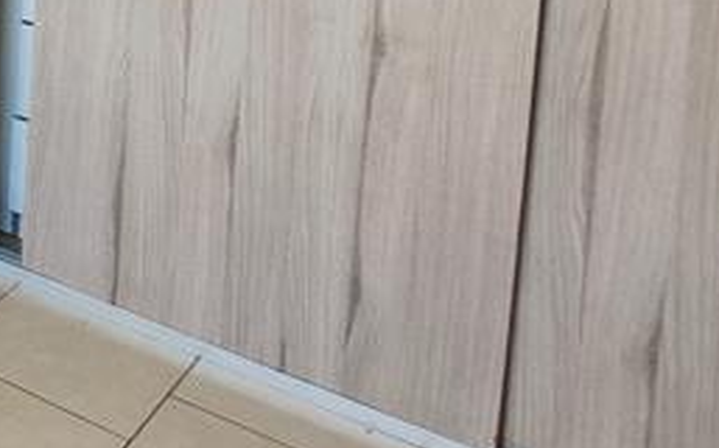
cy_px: -260
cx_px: -403
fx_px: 1077
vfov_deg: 19.7
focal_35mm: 55
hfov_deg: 25.7
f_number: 2.2
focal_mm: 1.74
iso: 50
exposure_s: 1/100
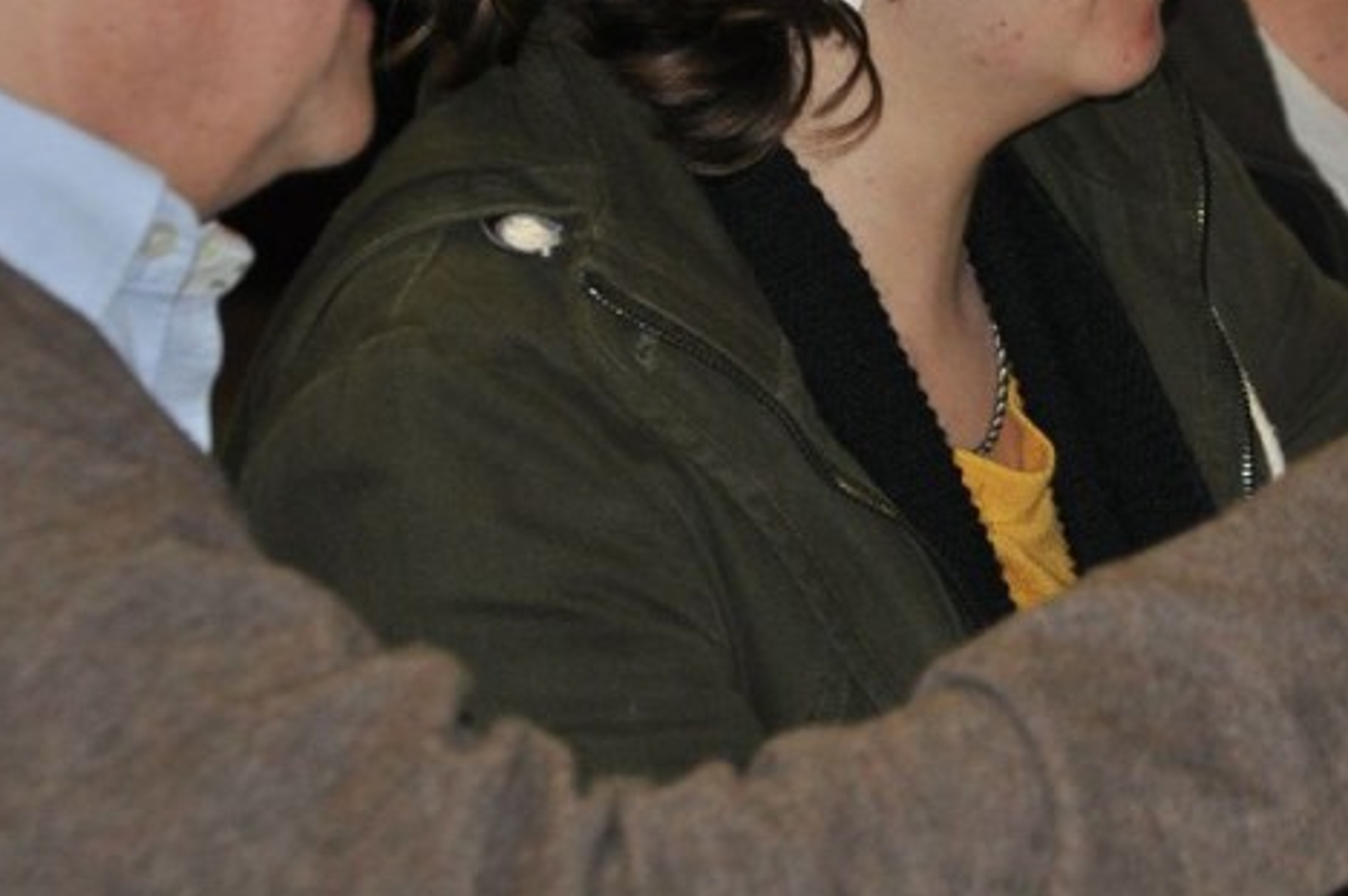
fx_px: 15339
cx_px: 870
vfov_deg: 3.3
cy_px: 130
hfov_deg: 5.0
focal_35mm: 410
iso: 800
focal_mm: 125
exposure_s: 1/60
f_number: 5.6
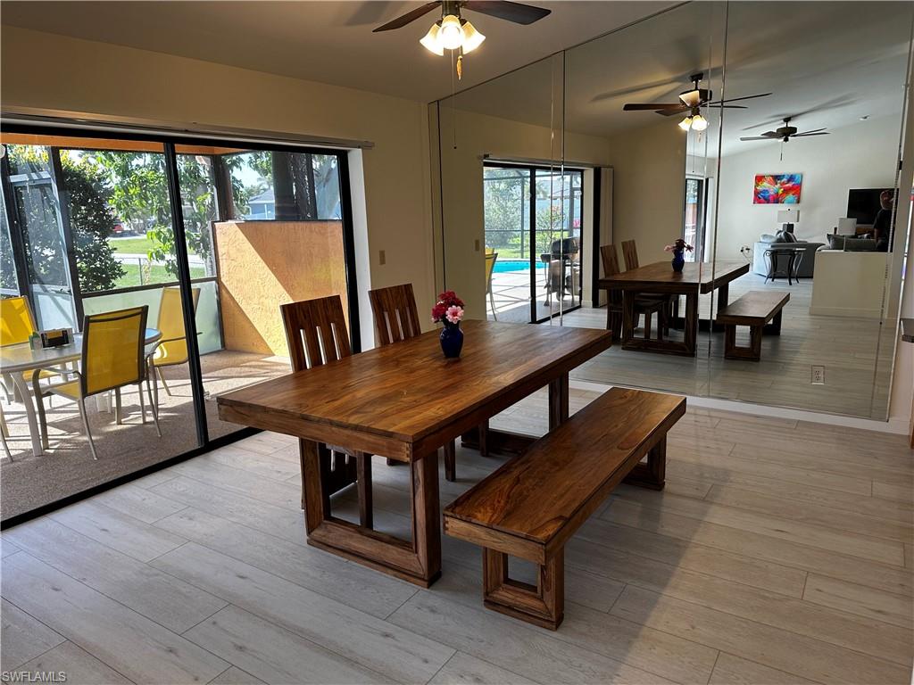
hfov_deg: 71.6
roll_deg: +1.3
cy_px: 342
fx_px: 634
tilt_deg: -10.8
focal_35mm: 24
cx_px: 457
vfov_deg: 56.8
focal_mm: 6.86
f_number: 1.78
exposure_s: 1/120
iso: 100
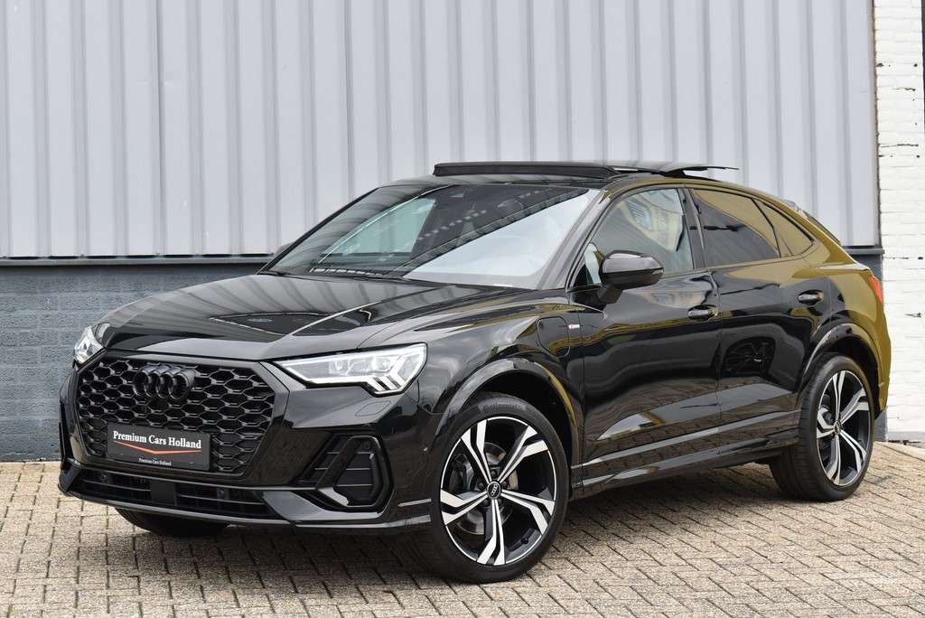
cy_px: 309
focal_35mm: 78
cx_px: 462
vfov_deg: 17.5
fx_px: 2005
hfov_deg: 26.0
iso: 400
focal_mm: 52
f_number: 8
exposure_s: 1/250
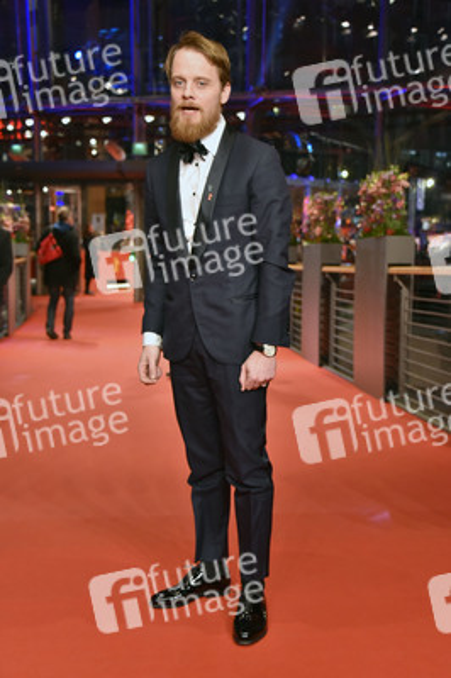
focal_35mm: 48
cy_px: 339
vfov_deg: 41.1
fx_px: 903
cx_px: 226
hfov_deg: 28.0
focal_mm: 48
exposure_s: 1/160
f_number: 5
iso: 3200
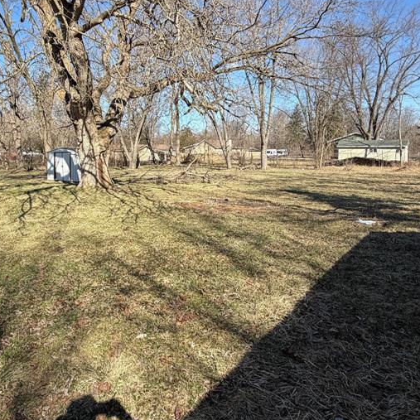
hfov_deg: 62.5
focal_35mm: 25
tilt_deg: -3.1
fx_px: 343
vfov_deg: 62.4
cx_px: 173
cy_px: 170
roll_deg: +0.9
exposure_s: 1/770
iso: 32
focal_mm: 2.22
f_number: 2.2
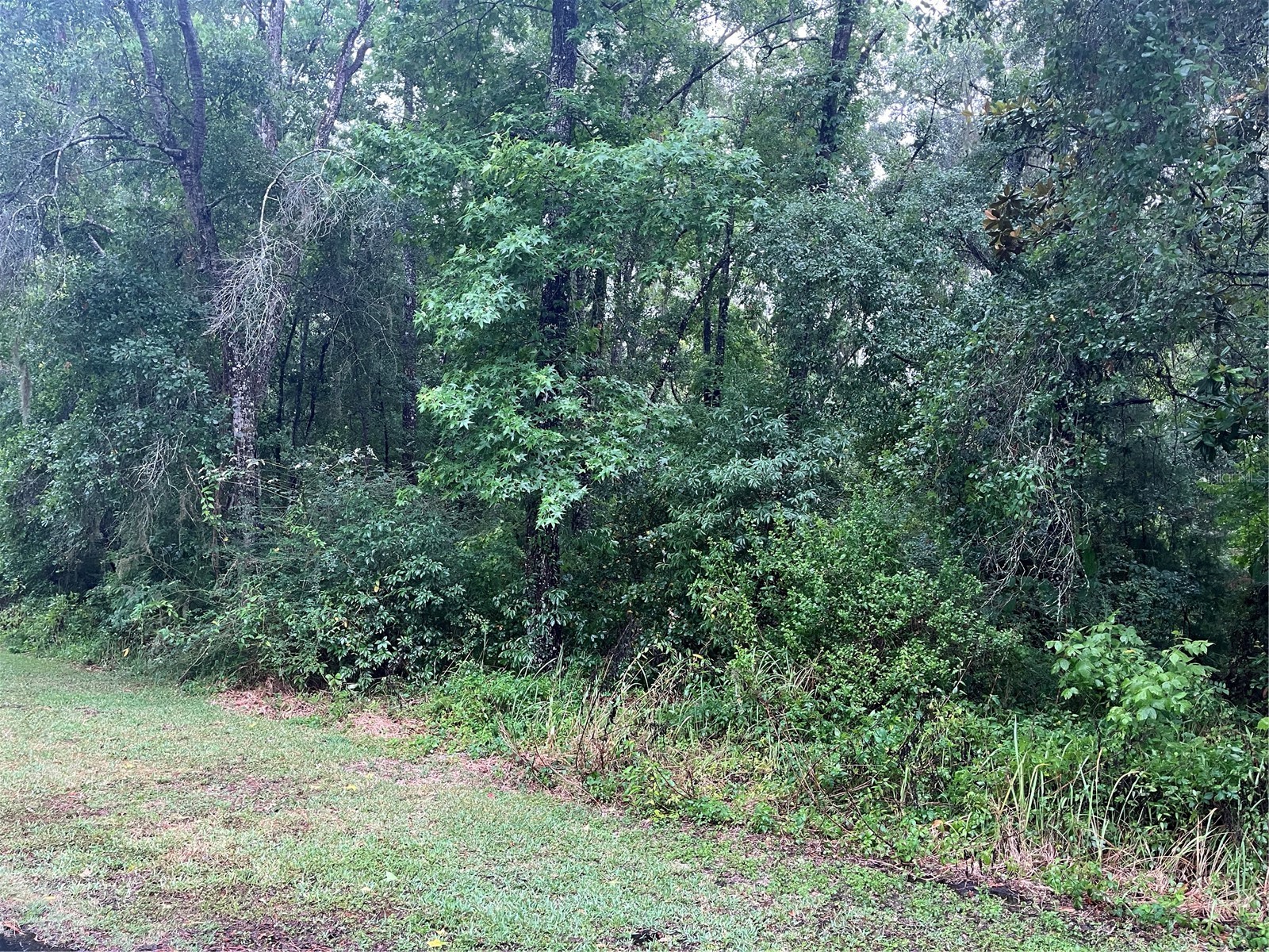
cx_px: 634
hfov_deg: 67.3
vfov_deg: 53.1
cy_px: 476
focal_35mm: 26
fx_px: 953
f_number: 1.6
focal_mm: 5.1
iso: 125
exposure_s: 1/85
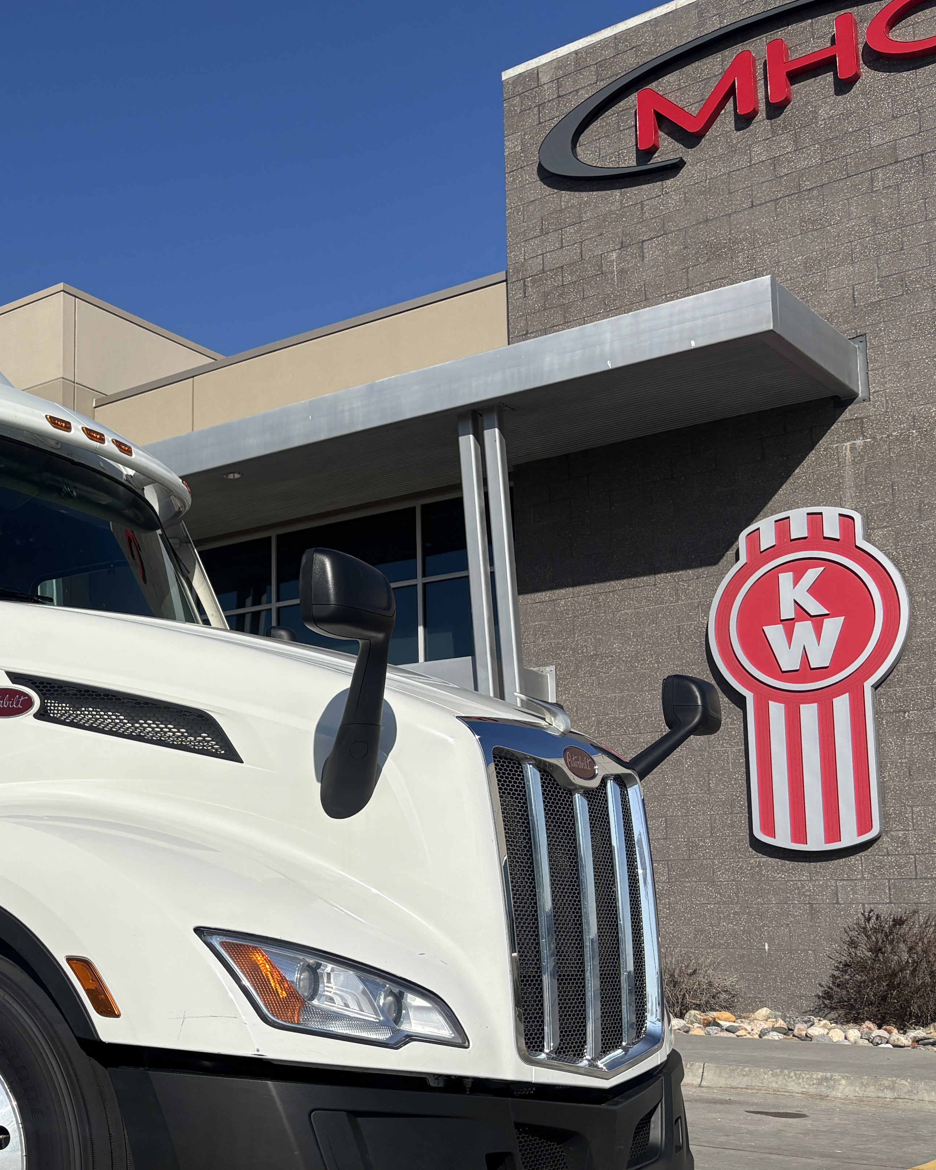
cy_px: 730
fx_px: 1558
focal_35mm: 45
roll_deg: -1.5
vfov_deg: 40.9
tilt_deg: +7.0
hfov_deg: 30.7
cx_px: -29
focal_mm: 5.96
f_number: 1.6
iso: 50
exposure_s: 1/9901
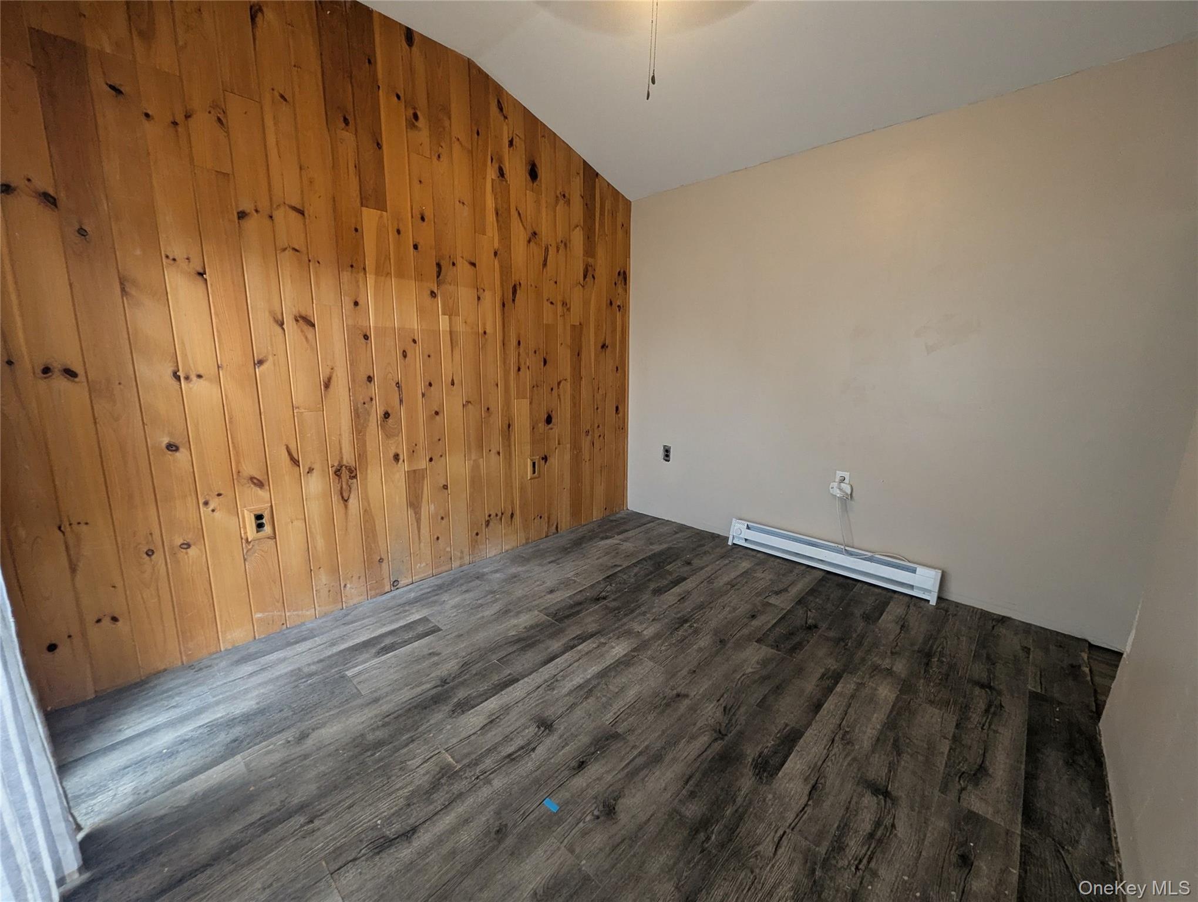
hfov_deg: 106.1
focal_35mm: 13
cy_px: 451
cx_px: 599
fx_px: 451
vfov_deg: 90.1
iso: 58
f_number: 2.2
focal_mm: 1.95
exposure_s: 1/24
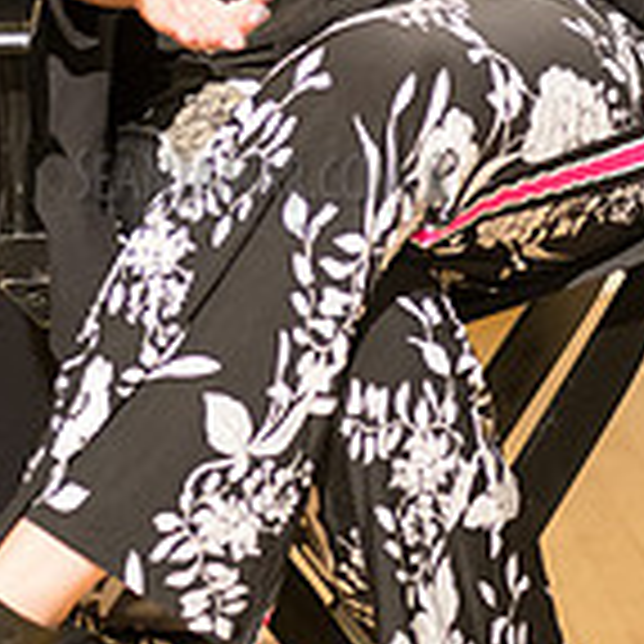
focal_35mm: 214
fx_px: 4504
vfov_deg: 8.0
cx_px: 270
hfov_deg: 8.2
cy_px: -266
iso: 2500
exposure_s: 1/125
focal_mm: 80
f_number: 4
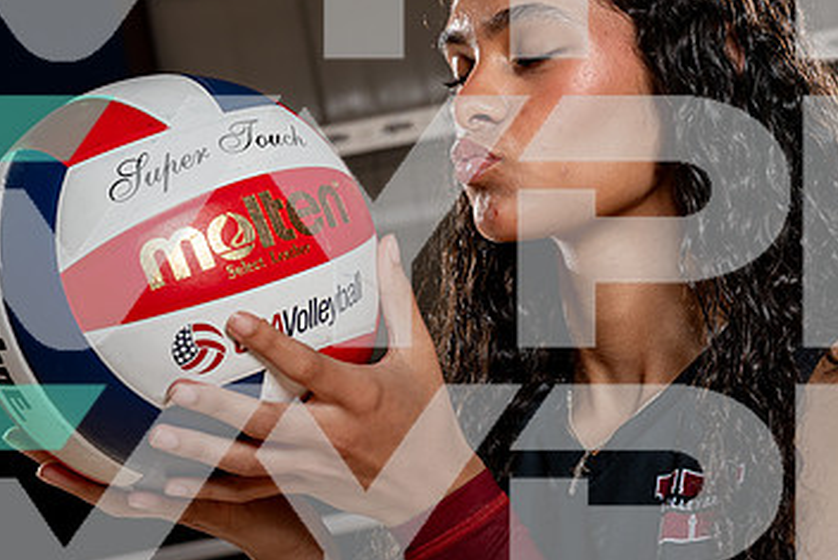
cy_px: 223
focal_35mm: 94
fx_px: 2189
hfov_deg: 21.7
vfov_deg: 14.6
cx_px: 471
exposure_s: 1/250
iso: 100
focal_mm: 57
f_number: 8
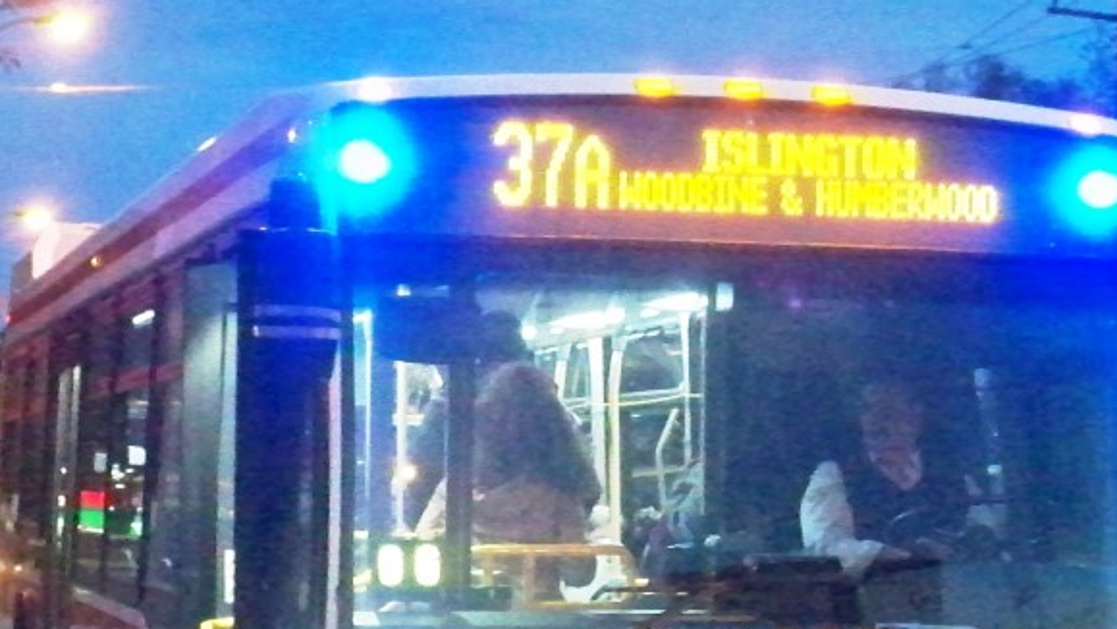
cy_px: 531
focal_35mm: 106
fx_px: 3140
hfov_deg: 20.2
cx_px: 598
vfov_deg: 11.4
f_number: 4
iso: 3200
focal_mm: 9.7
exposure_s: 1/80
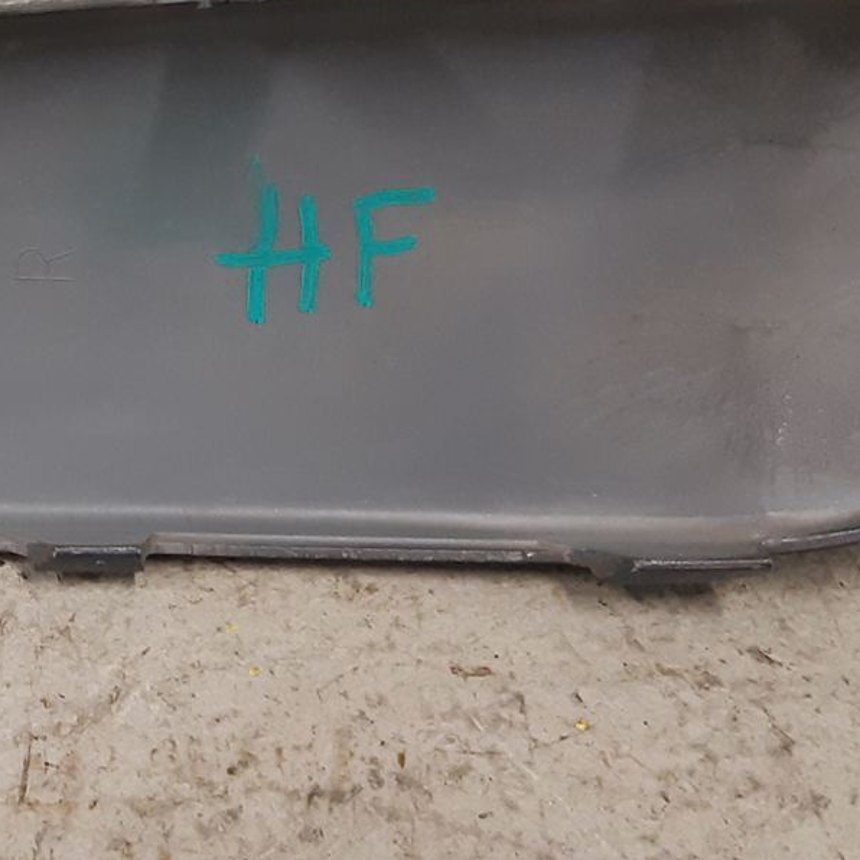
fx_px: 2221
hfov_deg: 21.0
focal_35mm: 79
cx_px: -51
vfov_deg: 21.8
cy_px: 266
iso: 200
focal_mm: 3.93
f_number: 1.7
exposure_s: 1/50
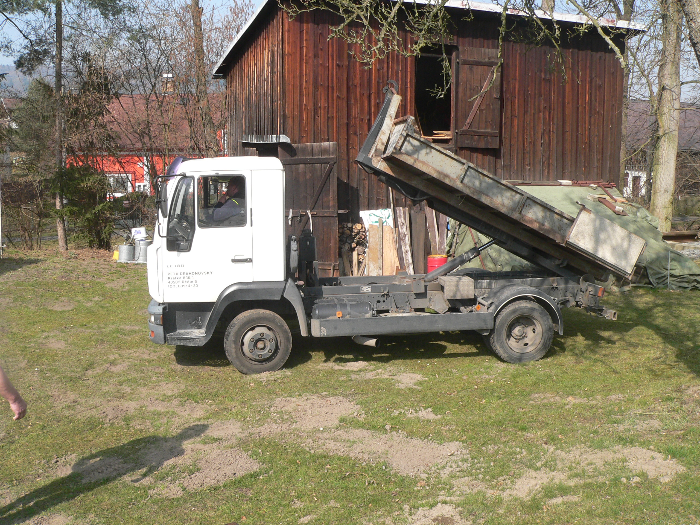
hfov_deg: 51.4
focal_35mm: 36
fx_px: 728
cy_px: 262
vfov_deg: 39.7
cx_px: 350
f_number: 5.2
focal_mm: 6
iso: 100
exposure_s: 1/320
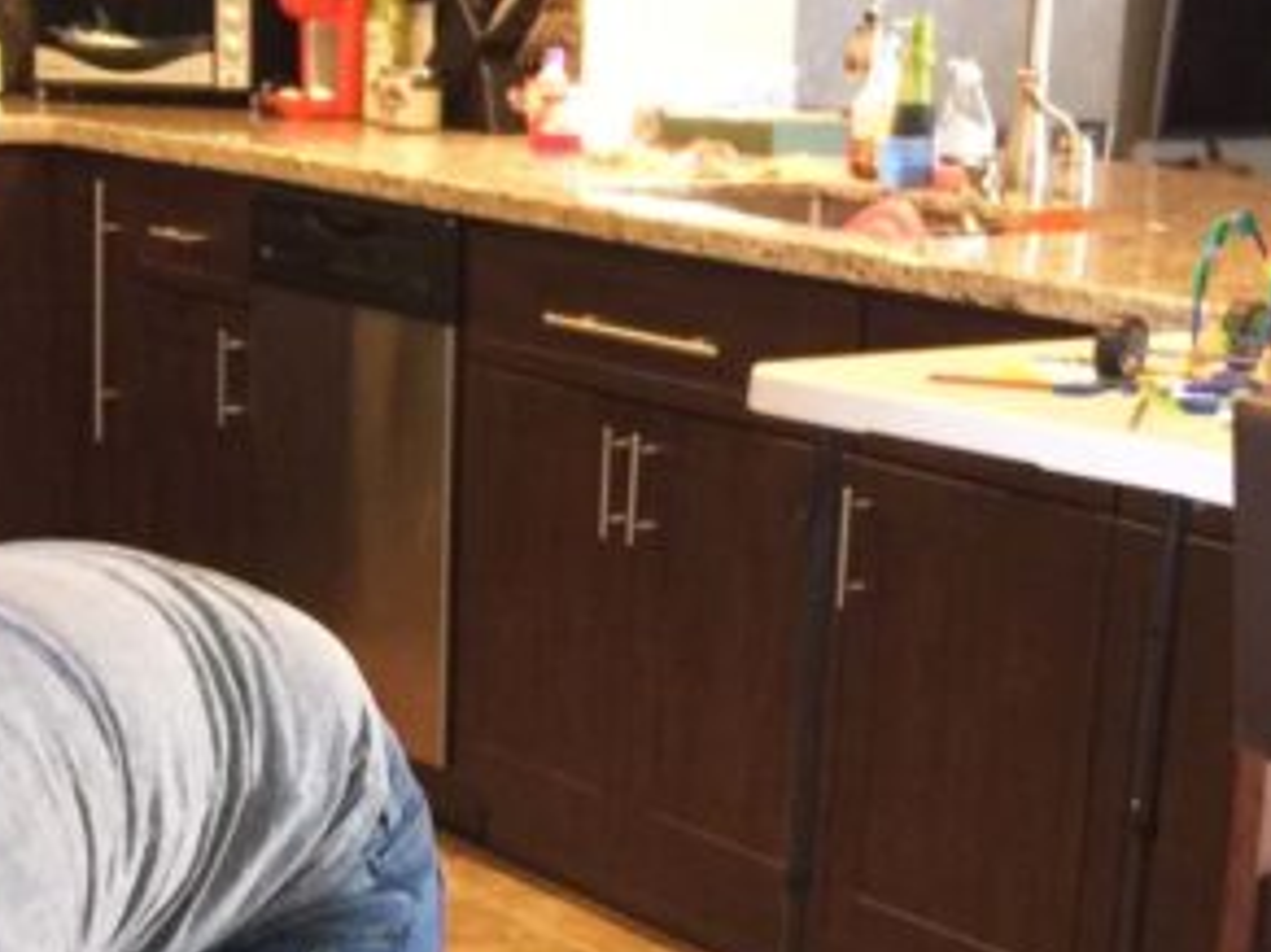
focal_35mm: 102
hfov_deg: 19.2
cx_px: 354
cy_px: 1323
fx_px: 3744
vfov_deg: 13.8
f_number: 2.2
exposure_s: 1/4
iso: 80
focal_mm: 4.15
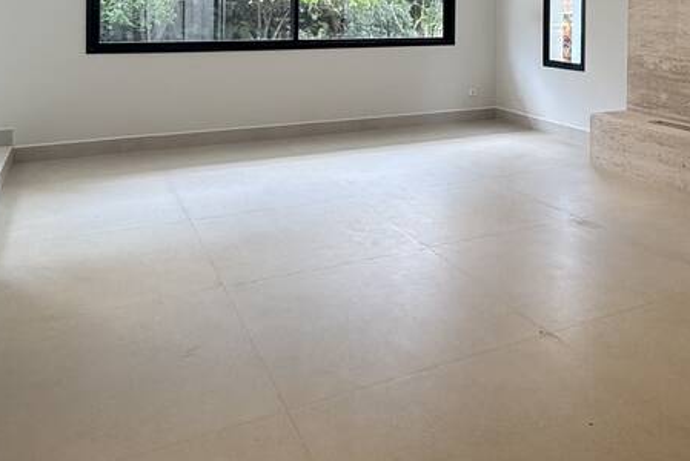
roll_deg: -1.4
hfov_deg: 53.4
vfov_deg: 34.9
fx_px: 671
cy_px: 15
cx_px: 455
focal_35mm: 35
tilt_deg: +0.7
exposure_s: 1/120
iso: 64
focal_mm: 2.22
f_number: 2.2
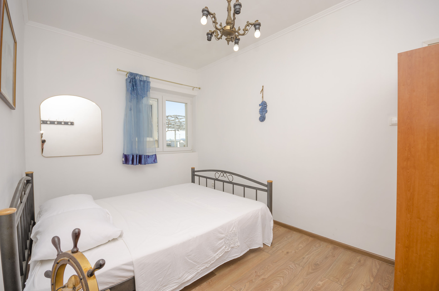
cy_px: 146
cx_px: 220
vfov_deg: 77.1
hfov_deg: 100.5
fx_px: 183
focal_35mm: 15
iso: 100
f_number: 7.1
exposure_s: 1/160
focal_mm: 10
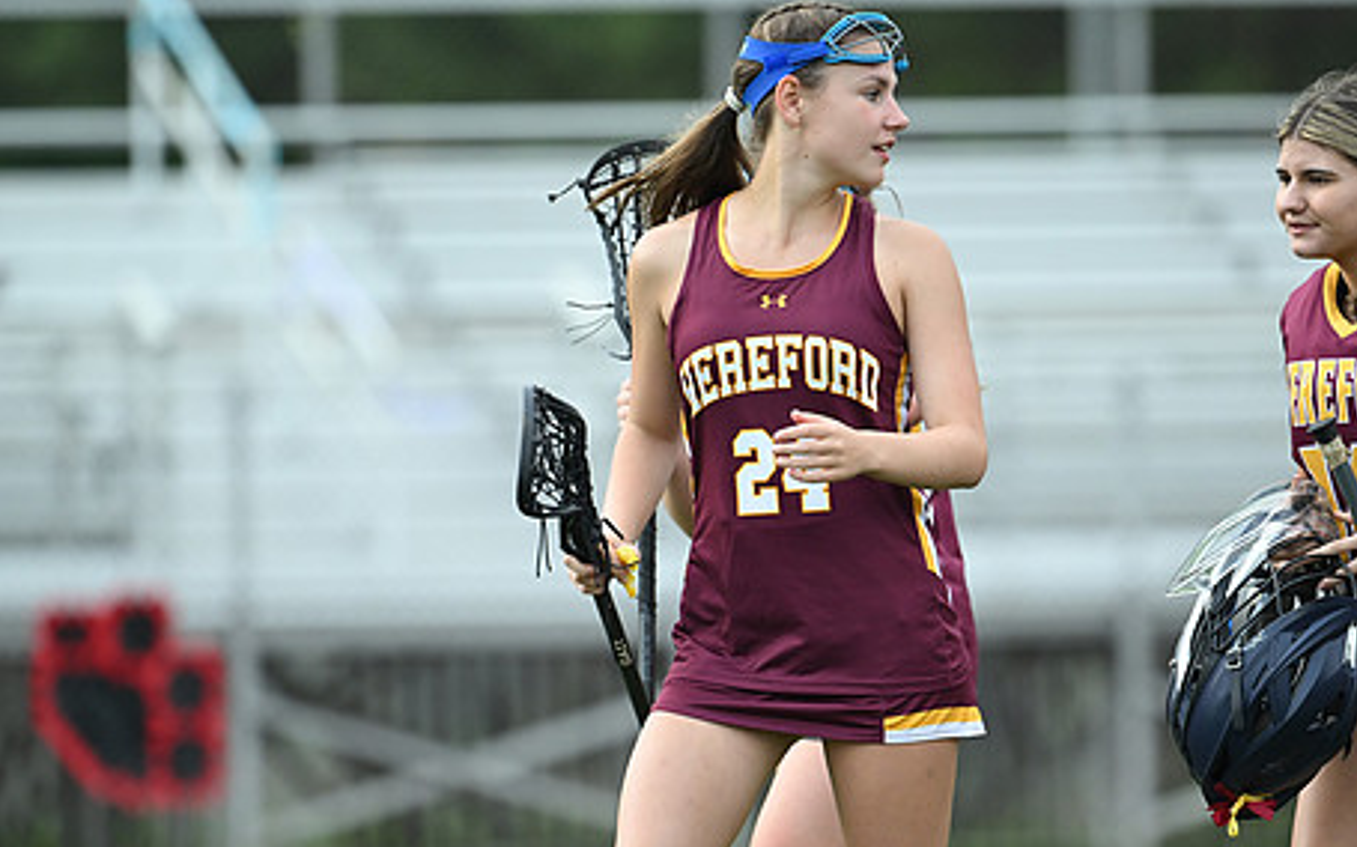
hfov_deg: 4.0
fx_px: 19224
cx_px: 766
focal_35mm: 520
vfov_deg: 2.5
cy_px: 568
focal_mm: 400
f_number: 4.5
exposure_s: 1/1250
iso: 1100
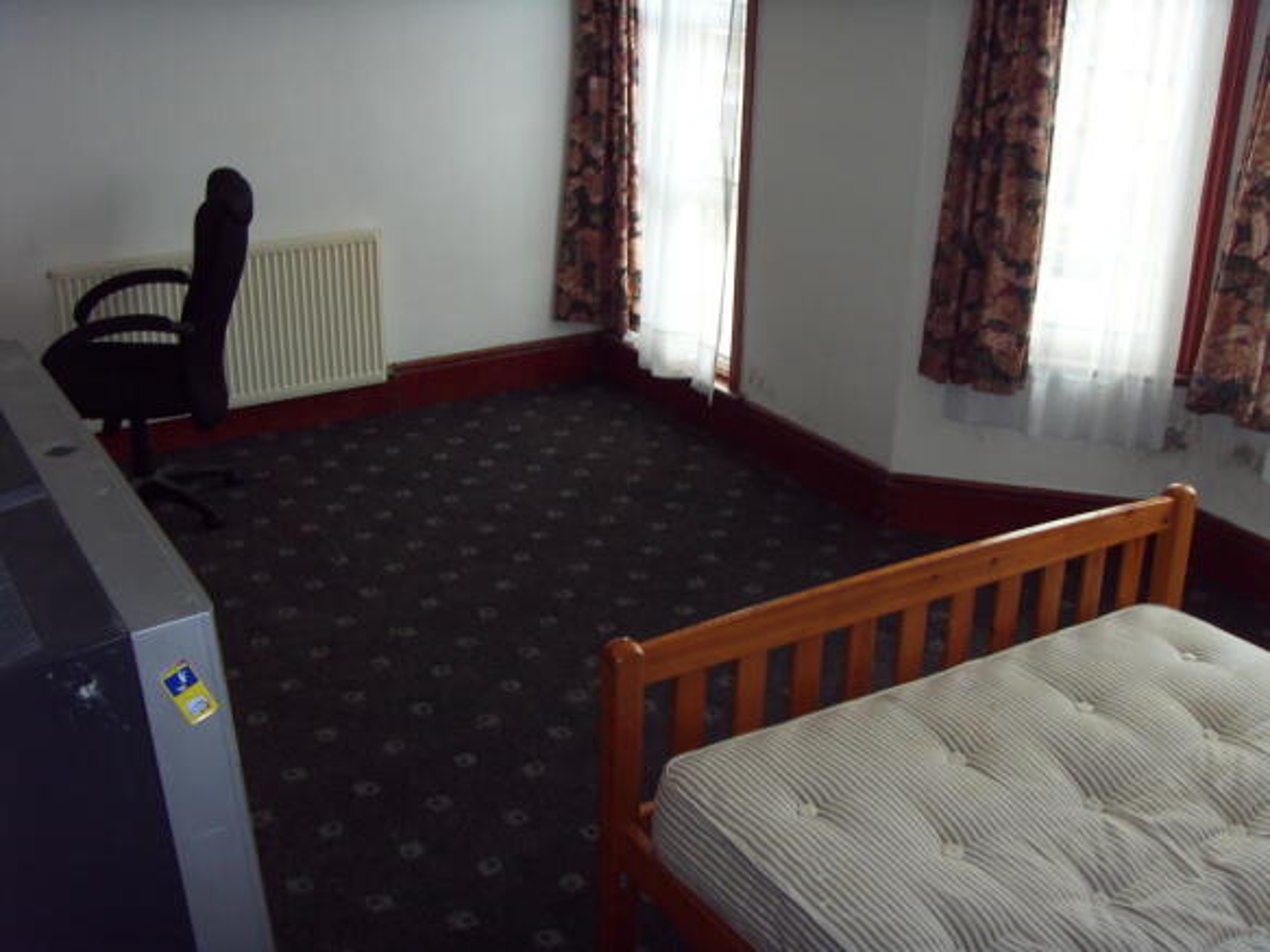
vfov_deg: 36.8
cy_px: 476
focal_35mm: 39
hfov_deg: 47.9
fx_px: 1431
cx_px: 635
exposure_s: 1/45
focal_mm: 6.6
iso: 100
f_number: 3.5
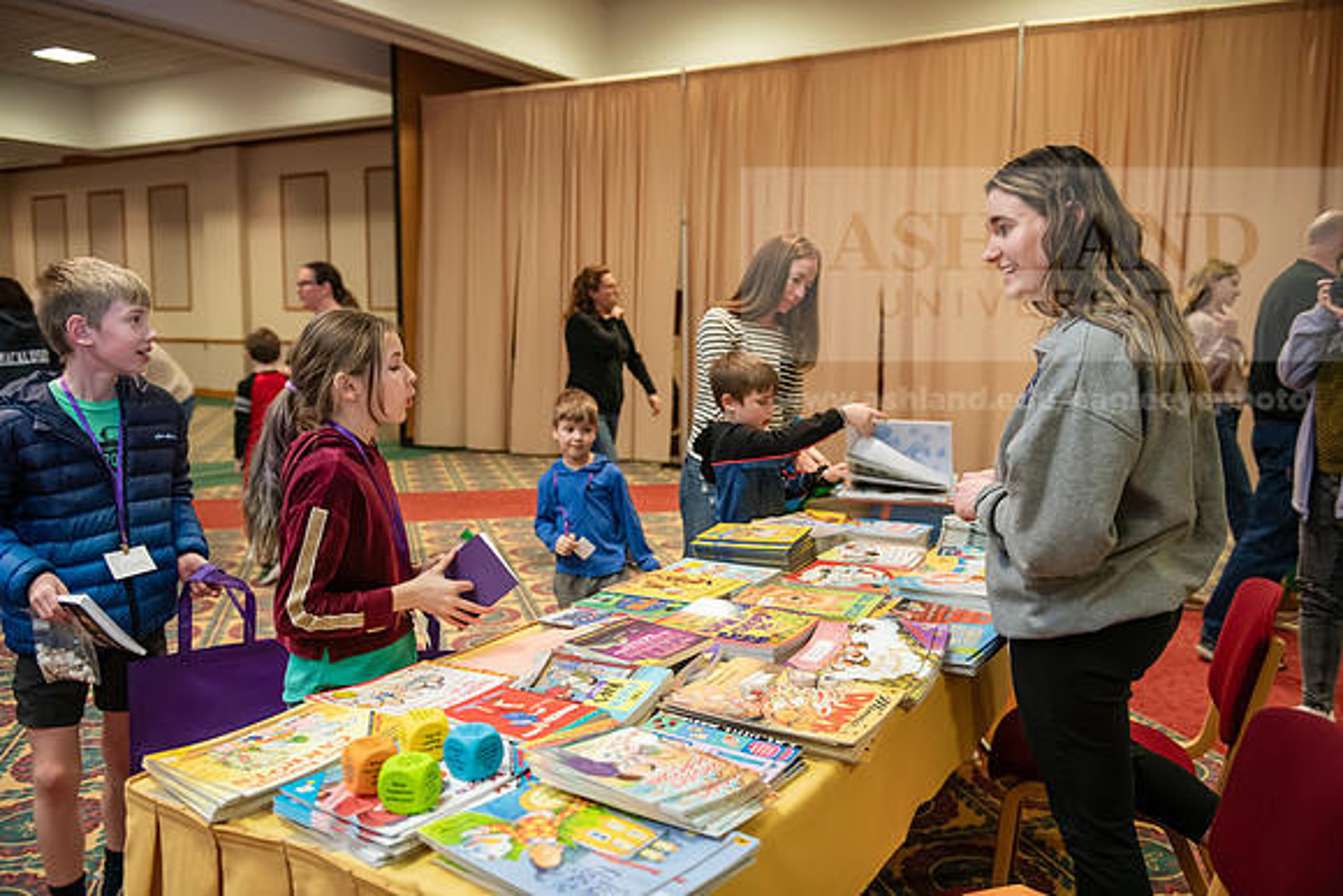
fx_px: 1157
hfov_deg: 60.3
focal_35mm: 31
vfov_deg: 42.3
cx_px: 672
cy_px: 448
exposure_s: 1/160
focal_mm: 31
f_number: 3.2
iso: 1600
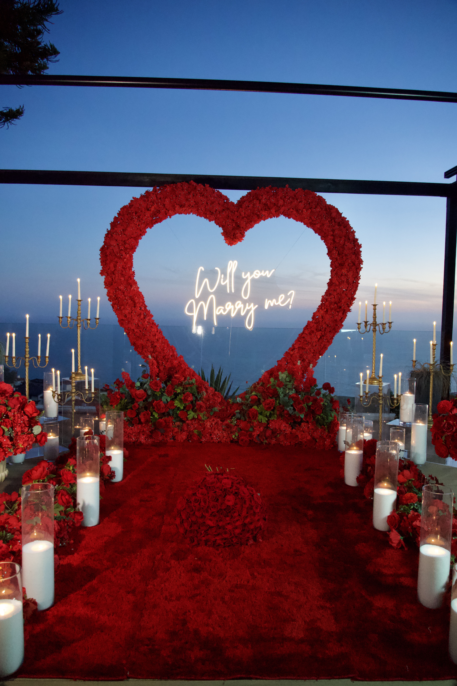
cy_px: 343
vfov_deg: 67.4
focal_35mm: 27
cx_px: 228
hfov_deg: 47.9
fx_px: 514
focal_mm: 18
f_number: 3.5
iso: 6400
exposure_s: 1/125
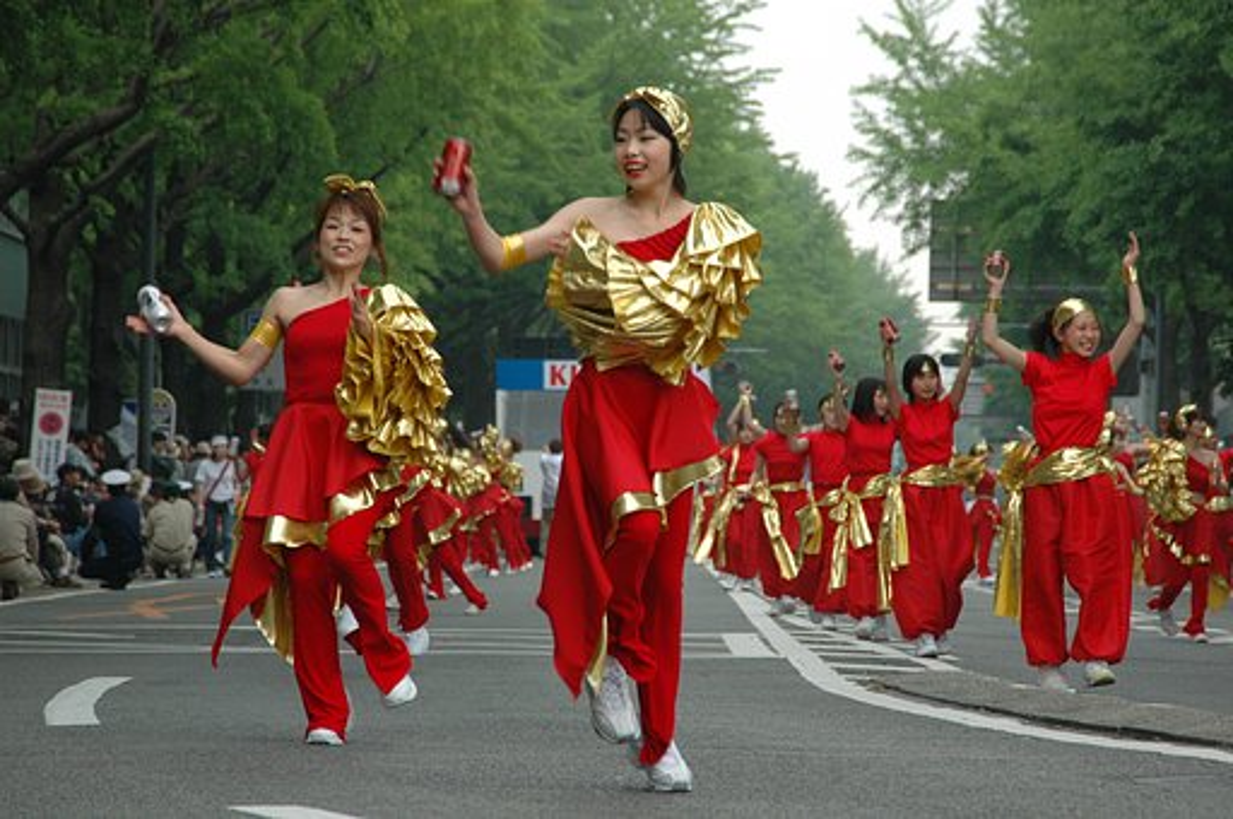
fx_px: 5131
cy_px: 410
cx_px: 616
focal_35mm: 150
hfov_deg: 13.7
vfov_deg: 9.1
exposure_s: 1/320
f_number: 6.3
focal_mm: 100
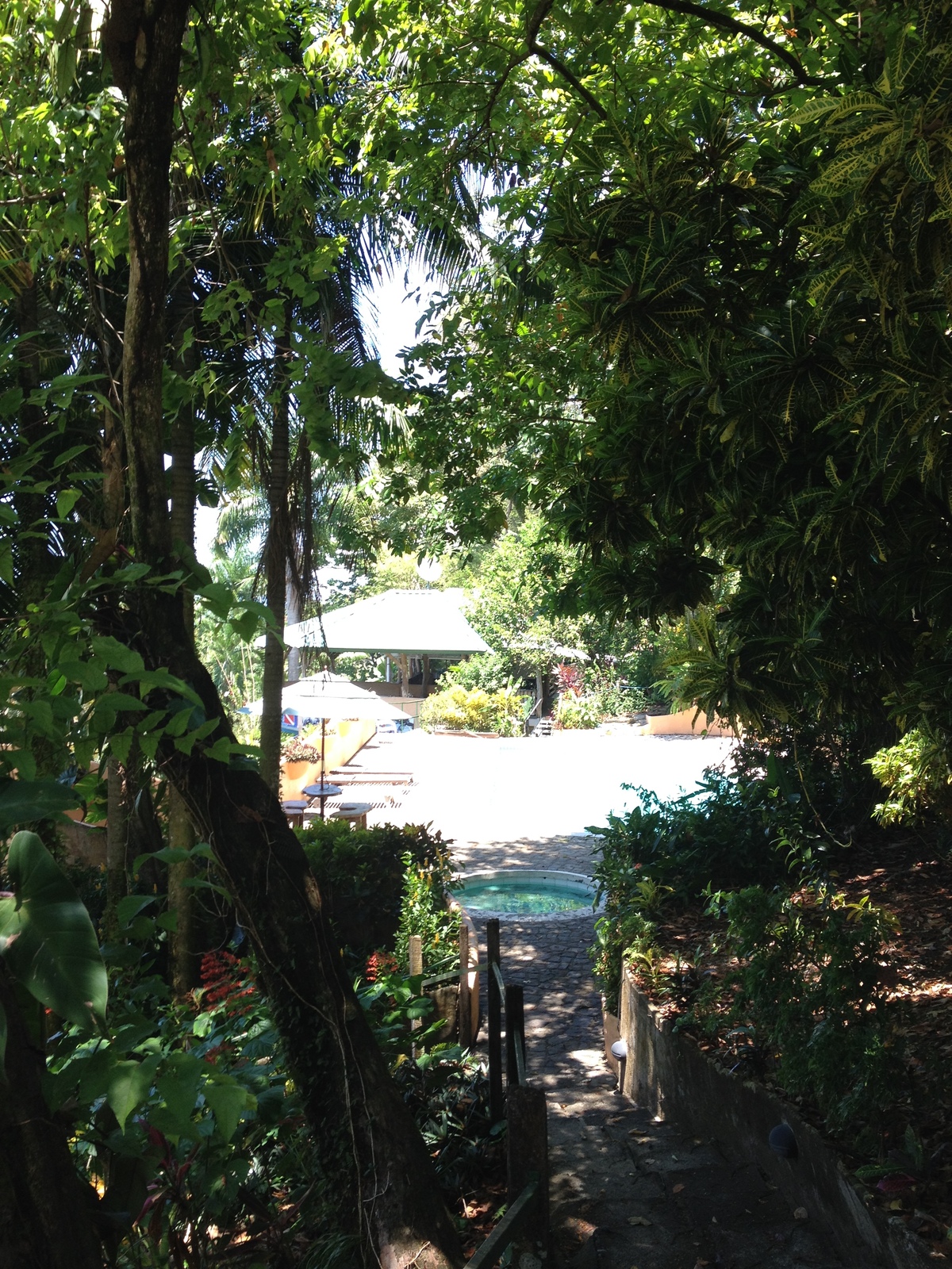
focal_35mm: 35
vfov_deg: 52.6
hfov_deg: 40.7
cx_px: 476
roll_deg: +1.8
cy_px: 634
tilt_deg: -4.2
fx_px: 1283
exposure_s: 1/189
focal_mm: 4.28
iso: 50
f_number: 2.4
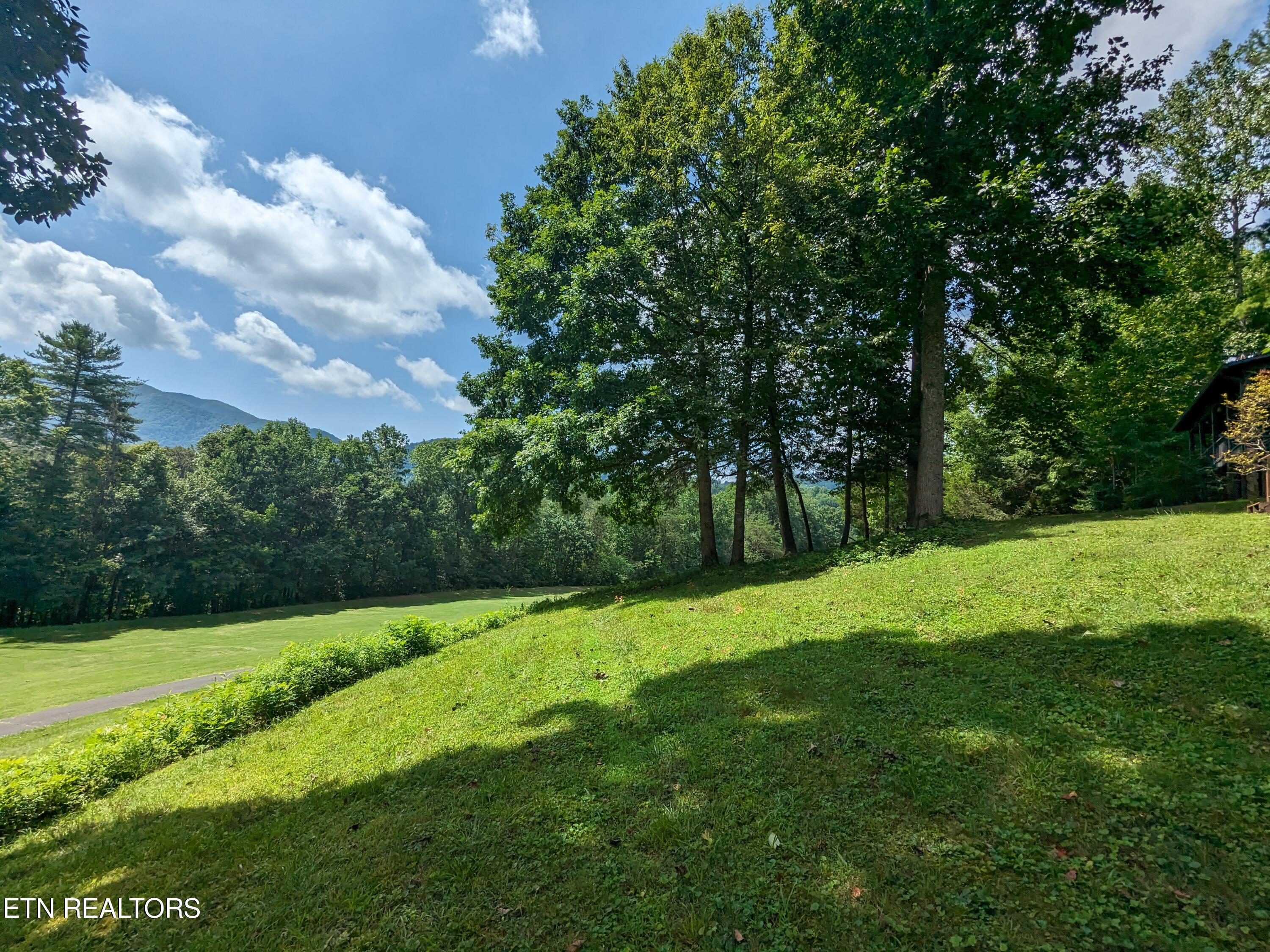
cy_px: 476
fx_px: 587
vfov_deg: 78.1
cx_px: 635
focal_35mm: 16
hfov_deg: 94.5
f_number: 2.2
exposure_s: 1/3096
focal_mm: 2.35
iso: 48
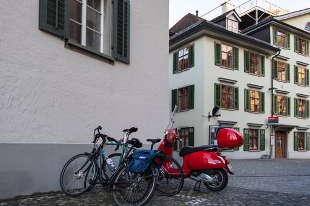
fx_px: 232
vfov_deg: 47.9
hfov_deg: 67.4
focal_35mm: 27
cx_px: 155
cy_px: 103
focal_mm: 18
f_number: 3.2
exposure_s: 1/500
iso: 500
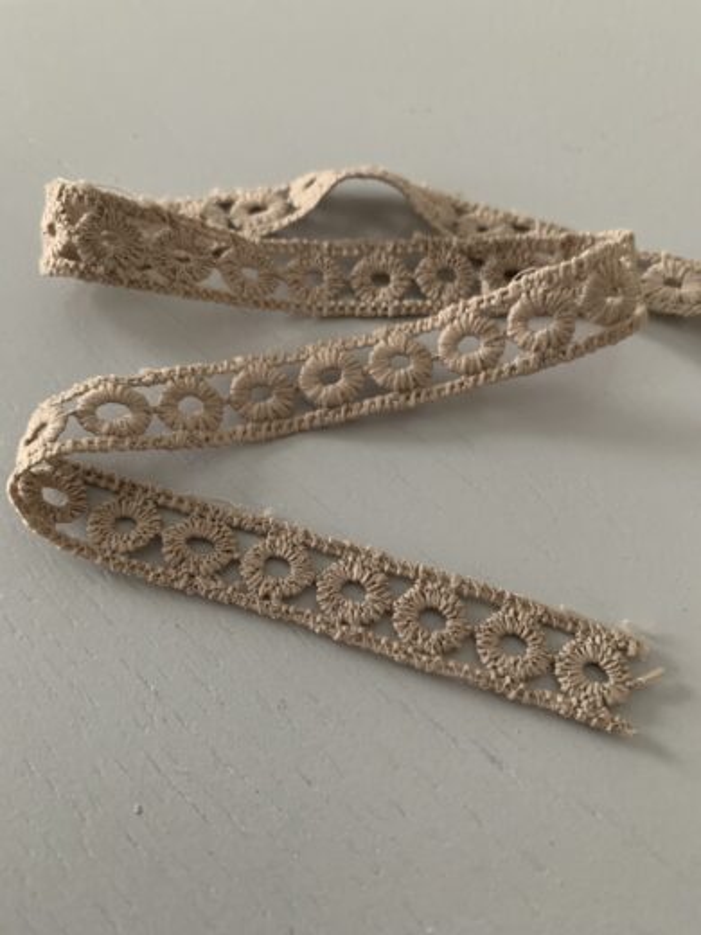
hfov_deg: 53.1
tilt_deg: -62.0
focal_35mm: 26
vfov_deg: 67.3
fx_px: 702
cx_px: 350
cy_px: 468
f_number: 1.8
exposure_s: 1/57
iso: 400
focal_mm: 4.25
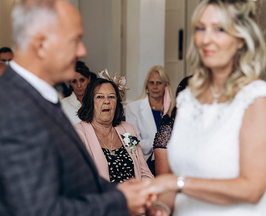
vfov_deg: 14.1
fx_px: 874
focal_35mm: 110
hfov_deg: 17.3
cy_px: 106
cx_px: 115
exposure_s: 1/160
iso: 320
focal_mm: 85
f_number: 2.5
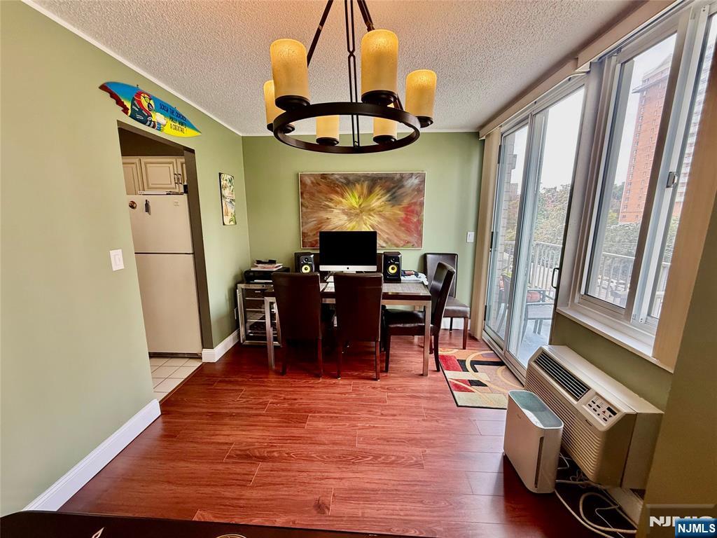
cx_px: 358
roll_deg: -0.4
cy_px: 269
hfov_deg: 102.1
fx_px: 290
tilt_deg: -10.6
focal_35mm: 14
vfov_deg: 85.7
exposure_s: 1/120
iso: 250
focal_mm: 2.22
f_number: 2.2
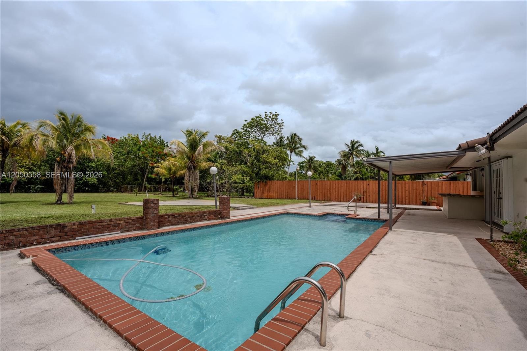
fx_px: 234
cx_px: 264
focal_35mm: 16
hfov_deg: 96.7
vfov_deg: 73.7
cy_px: 176
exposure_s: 1/6400
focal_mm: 16
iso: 100
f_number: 9
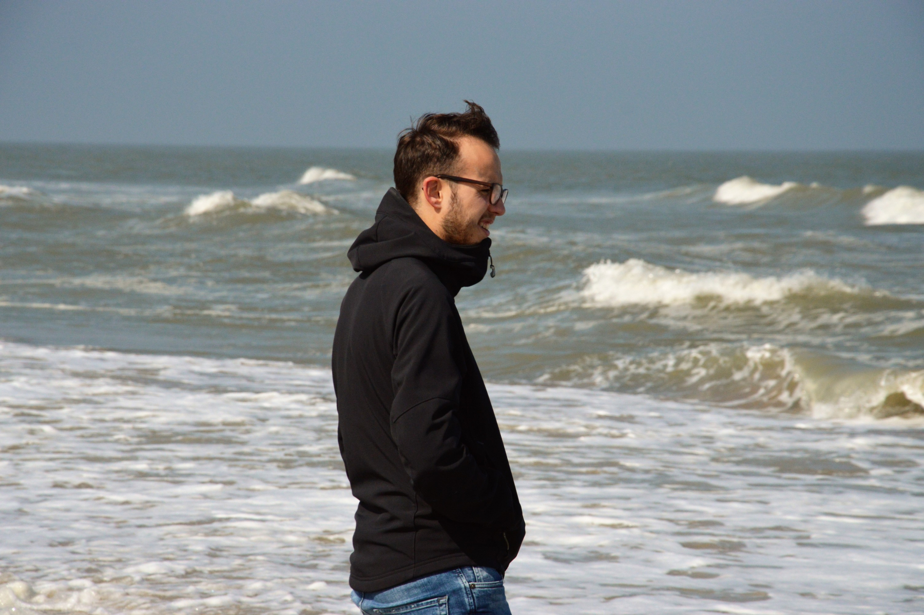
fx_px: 4039
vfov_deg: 8.7
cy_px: 308
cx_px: 462
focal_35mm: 158
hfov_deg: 13.1
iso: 800
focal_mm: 105
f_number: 9
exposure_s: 1/4000
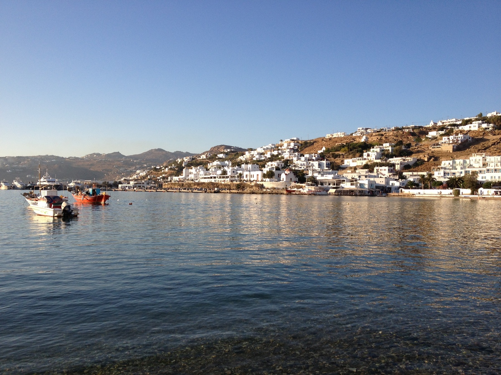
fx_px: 507
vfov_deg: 40.7
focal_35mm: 35
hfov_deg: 52.6
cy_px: 188
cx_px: 250
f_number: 2.4
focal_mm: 4.28
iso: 50
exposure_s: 1/1126
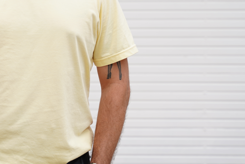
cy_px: -7
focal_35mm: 158
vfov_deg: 8.6
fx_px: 1075
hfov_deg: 12.9
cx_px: 30
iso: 200
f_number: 4
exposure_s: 1/60
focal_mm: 70
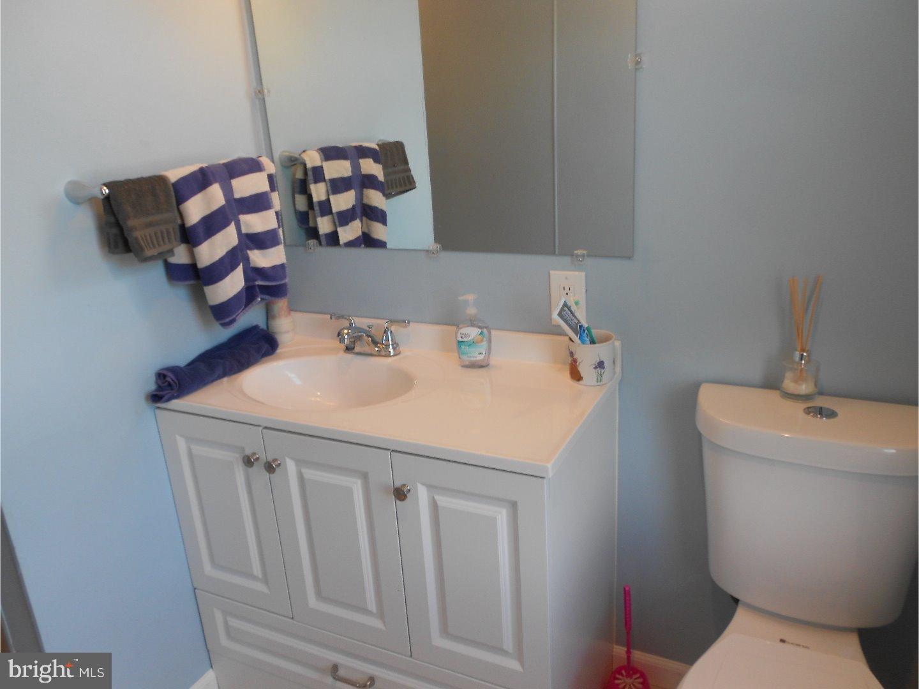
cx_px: 460
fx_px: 690
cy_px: 344
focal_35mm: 26
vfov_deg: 53.1
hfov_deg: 67.3
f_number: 3.2
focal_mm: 4.6
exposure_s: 1/30
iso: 80
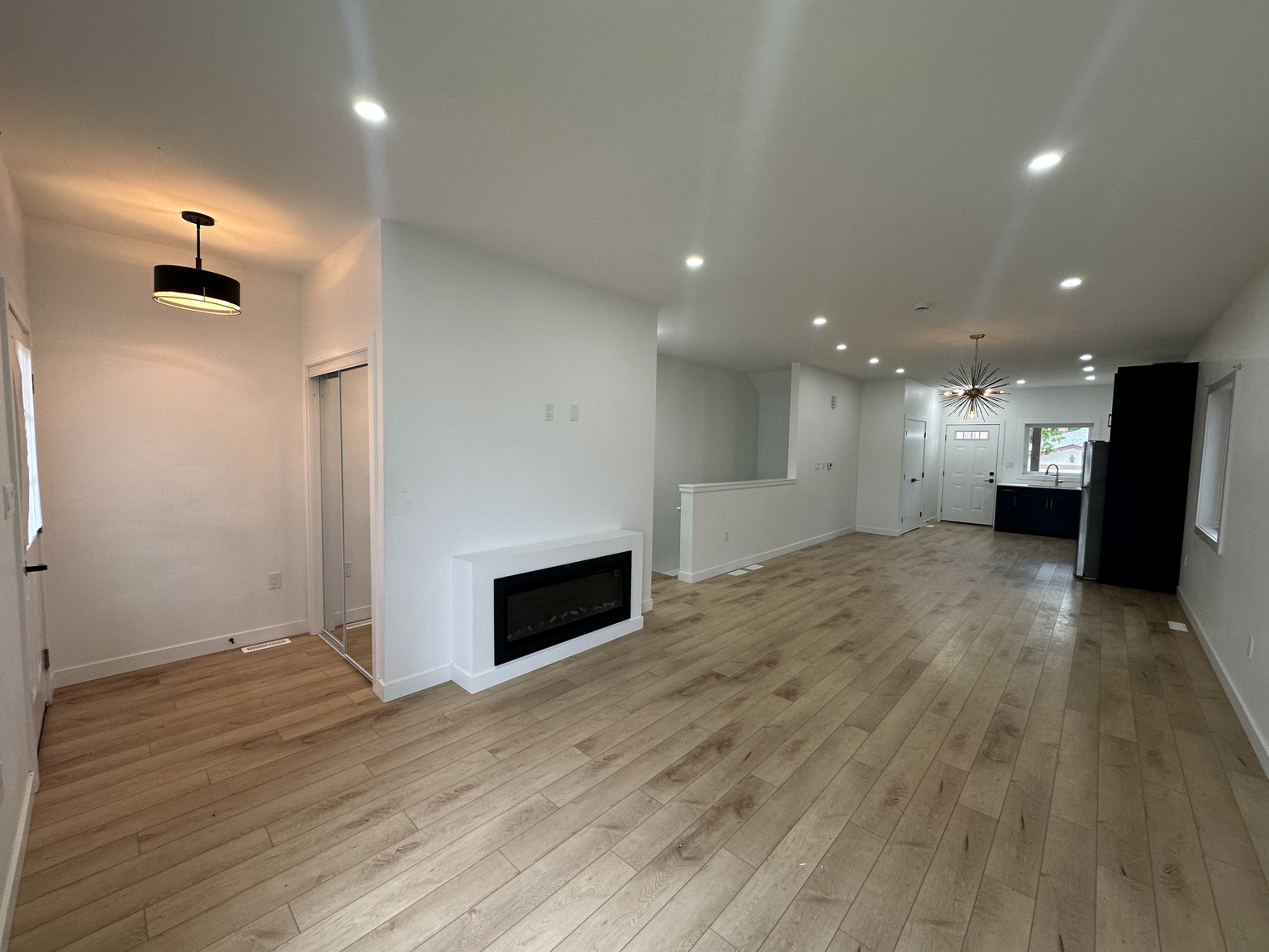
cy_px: 476
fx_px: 513
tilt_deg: -3.5
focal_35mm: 14
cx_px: 634
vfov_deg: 85.7
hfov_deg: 102.1
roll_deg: -1.0
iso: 125
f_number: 2.2
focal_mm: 2.22
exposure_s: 1/120
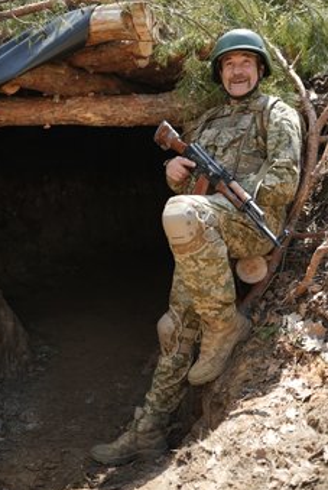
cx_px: 163
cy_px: 218
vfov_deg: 57.0
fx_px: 450
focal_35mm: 33
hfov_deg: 40.1
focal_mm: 28
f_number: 2.8
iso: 160
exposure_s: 1/640
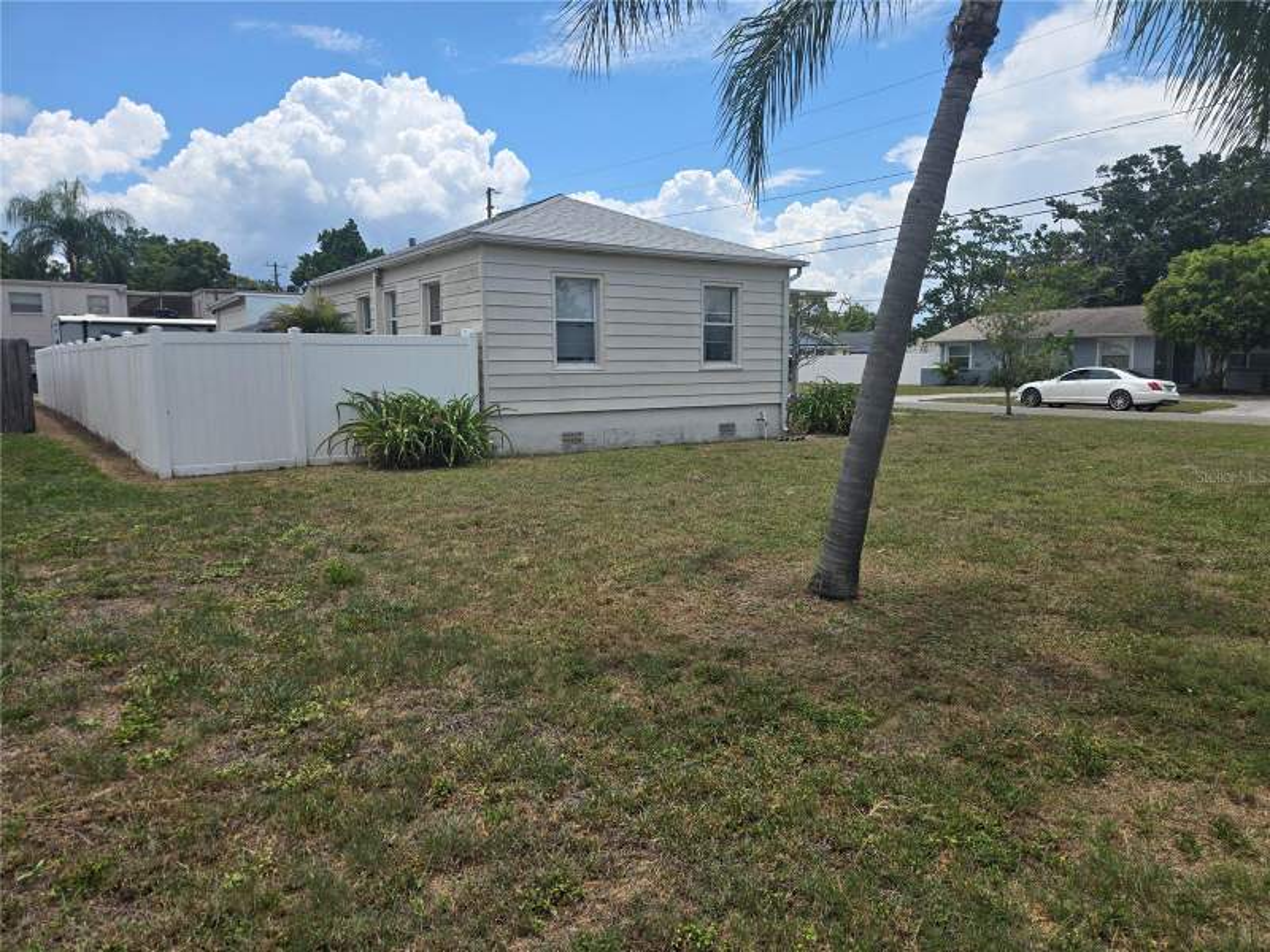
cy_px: 476
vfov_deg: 58.9
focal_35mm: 23
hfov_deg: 73.9
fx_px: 844
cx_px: 635
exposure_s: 1/2921
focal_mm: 5.4
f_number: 1.8
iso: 32
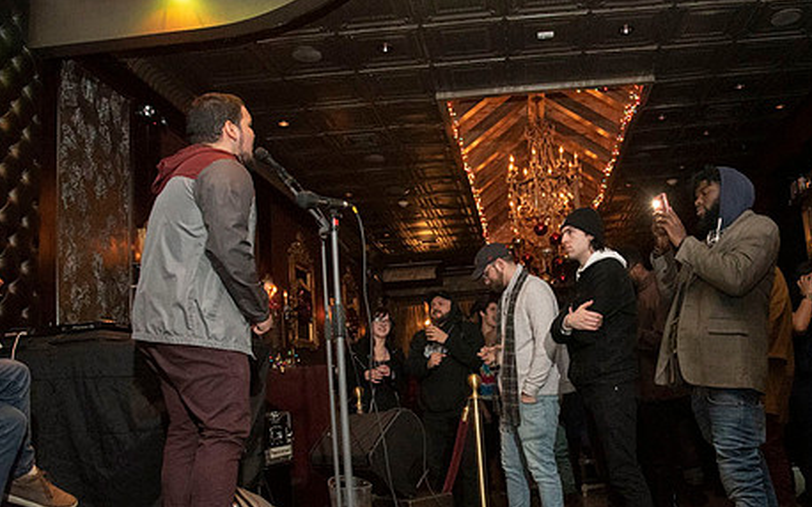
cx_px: 500
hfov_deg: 60.6
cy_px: 313
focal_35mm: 31
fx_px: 686
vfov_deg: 40.3
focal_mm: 24
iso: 6400
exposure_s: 1/200
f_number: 4
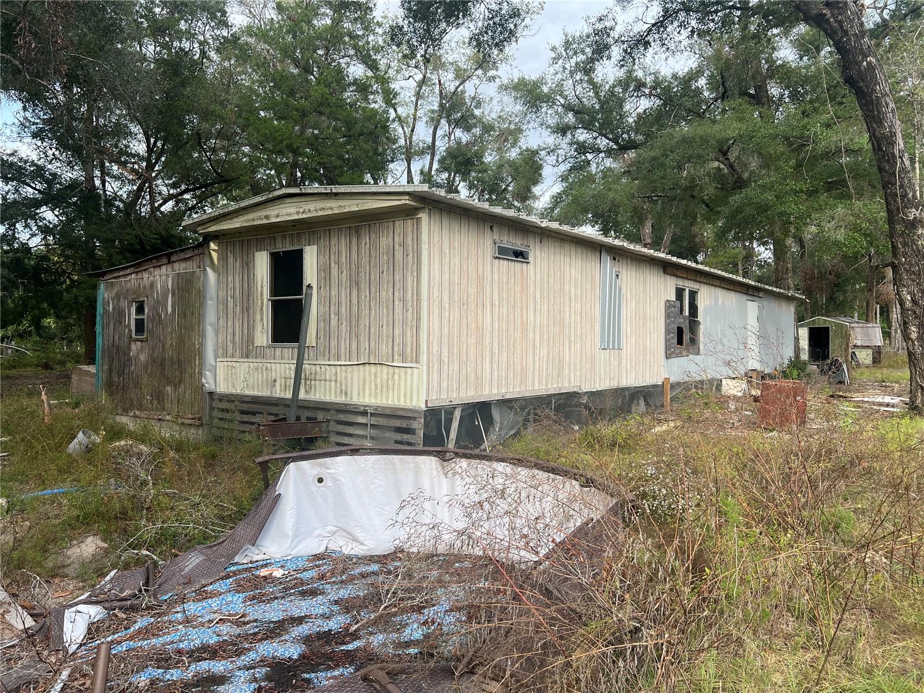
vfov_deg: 53.1
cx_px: 462
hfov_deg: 67.3
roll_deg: +0.1
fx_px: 694
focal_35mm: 26
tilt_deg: +1.3
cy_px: 346
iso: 50
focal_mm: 5.7
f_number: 1.5
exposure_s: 1/632
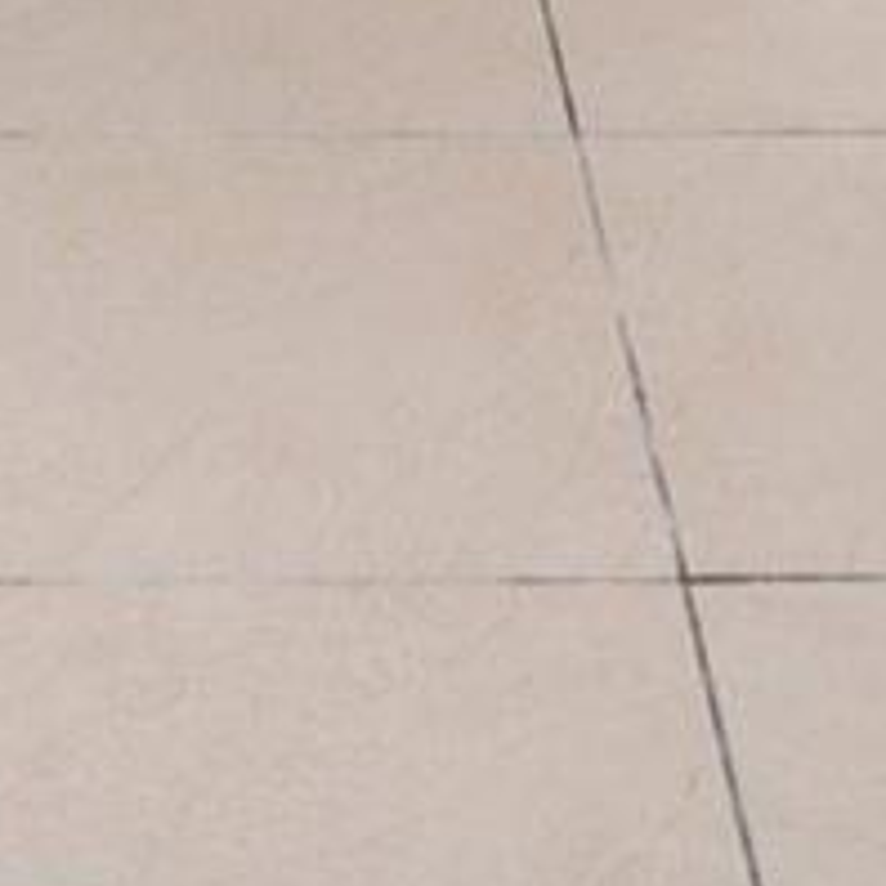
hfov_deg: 14.8
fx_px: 3388
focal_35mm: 117
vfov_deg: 11.5
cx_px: 175
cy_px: -1432
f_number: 8
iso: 320
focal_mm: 17
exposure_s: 1/1.25
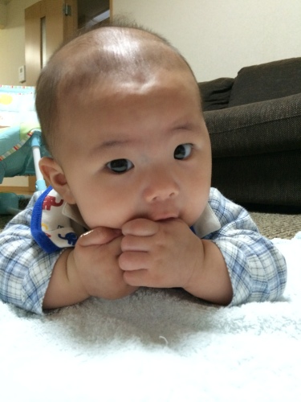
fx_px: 348
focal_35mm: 30
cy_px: 201
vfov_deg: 60.0
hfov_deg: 46.8
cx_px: 150
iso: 320
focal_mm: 4.12
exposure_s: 1/30
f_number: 2.2
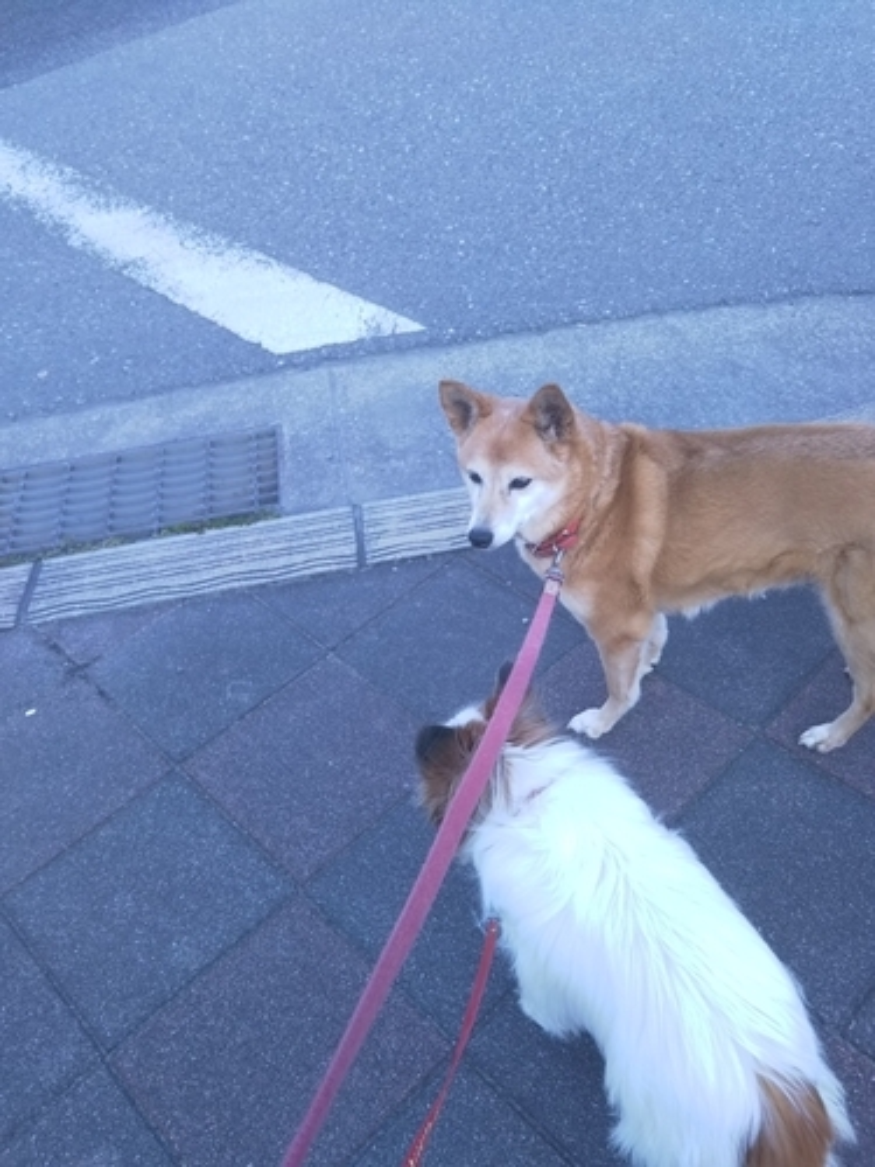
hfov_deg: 46.8
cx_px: 438
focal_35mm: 30
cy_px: 584
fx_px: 1011
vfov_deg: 60.0
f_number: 2.2
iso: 40
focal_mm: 4
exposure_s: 1/140
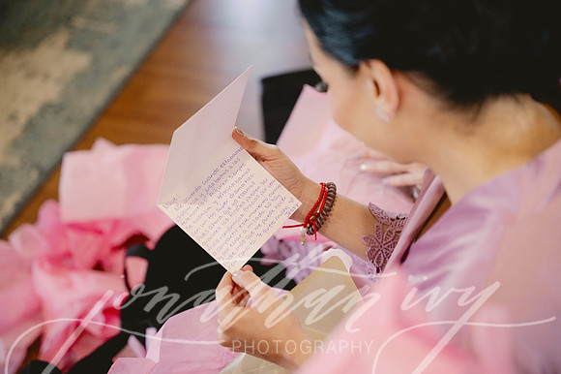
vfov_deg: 19.4
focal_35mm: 70
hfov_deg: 28.9
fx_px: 1090
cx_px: 280
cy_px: 187
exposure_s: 1/400
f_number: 2.8
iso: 2000
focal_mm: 70
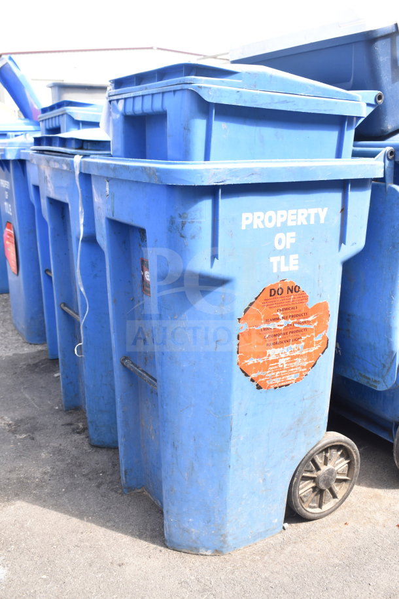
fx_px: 574
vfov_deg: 55.1
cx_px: 200
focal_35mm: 34
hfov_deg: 38.4
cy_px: 300
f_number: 5
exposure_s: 1/100
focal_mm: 23
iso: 200
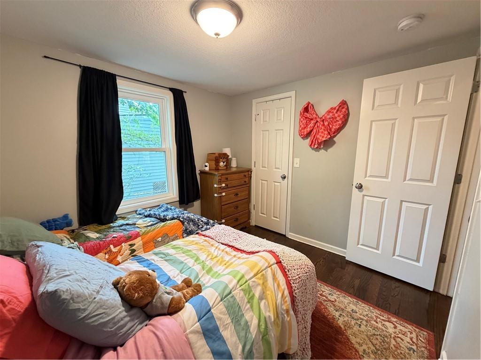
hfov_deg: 102.1
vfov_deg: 85.7
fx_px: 195
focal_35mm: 14
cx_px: 240
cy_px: 180
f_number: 2.2
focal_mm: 2.22
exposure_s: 1/60
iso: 400
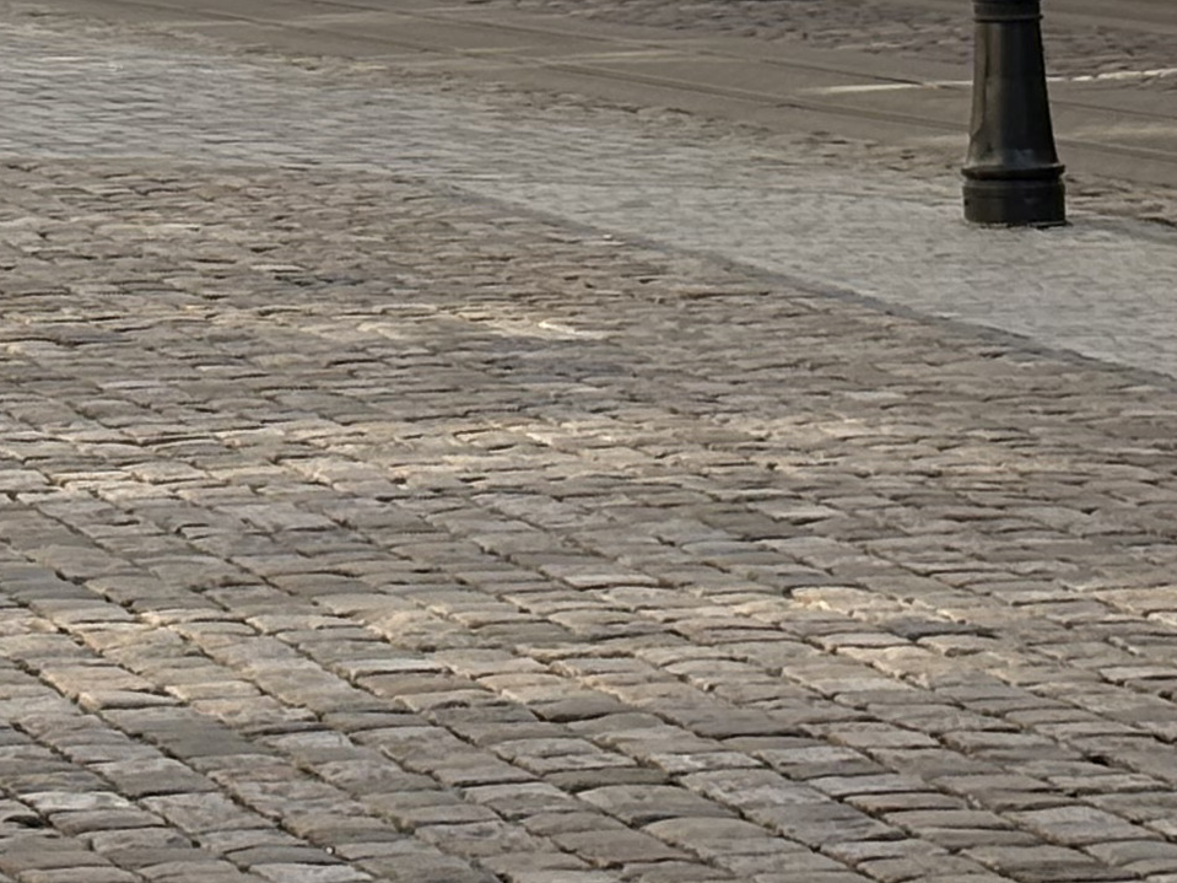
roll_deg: +2.0
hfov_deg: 9.1
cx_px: 395
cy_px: -817
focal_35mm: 217
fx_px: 7377
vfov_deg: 6.7
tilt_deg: +5.3
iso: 32
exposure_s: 1/2012
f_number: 1.6
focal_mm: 5.96
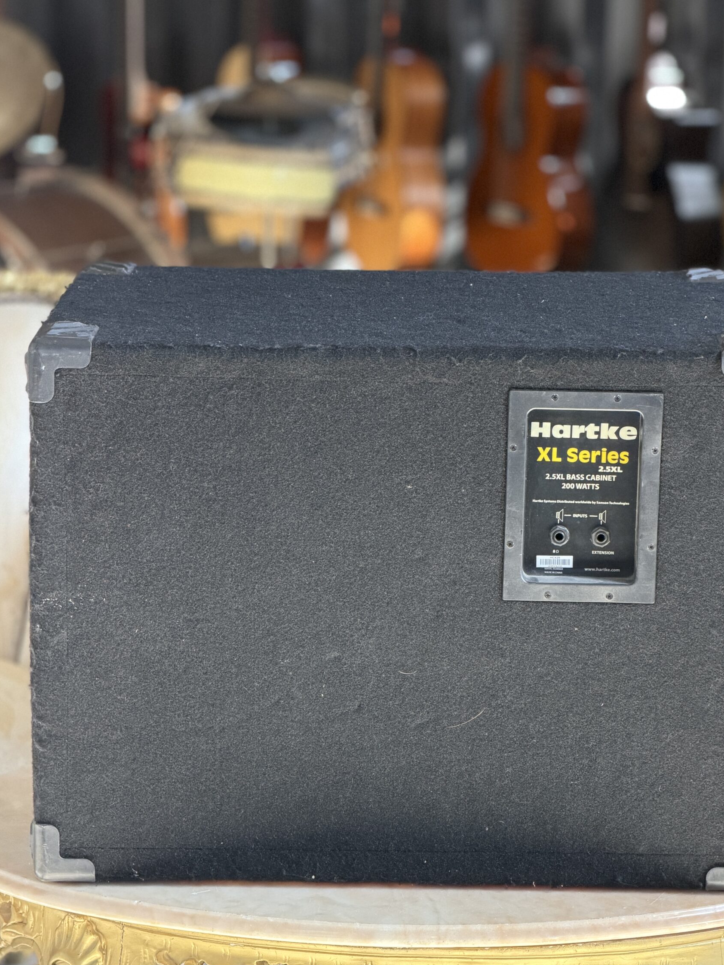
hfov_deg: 13.0
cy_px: 529
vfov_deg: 17.3
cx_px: 405
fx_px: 3180
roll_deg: -1.3
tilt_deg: -12.8
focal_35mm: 114
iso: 400
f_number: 2.8
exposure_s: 1/108
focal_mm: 16.89
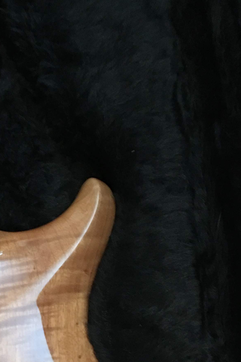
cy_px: 345
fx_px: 693
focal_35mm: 69
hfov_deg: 18.7
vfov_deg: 27.8
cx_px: -46
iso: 100
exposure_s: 1/4
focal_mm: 4.15
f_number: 2.2
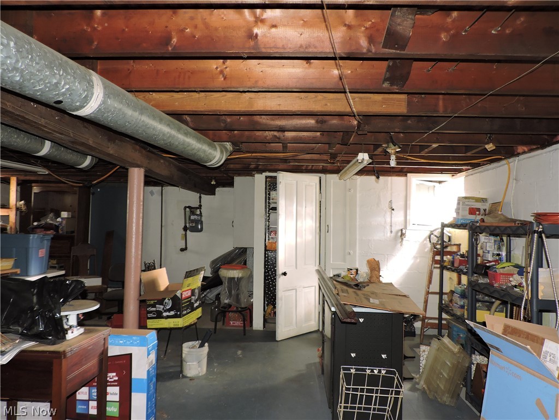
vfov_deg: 56.8
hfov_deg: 71.6
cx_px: 280
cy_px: 210
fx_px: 388
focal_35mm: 24
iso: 200
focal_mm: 4.3
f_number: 3
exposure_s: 1/30
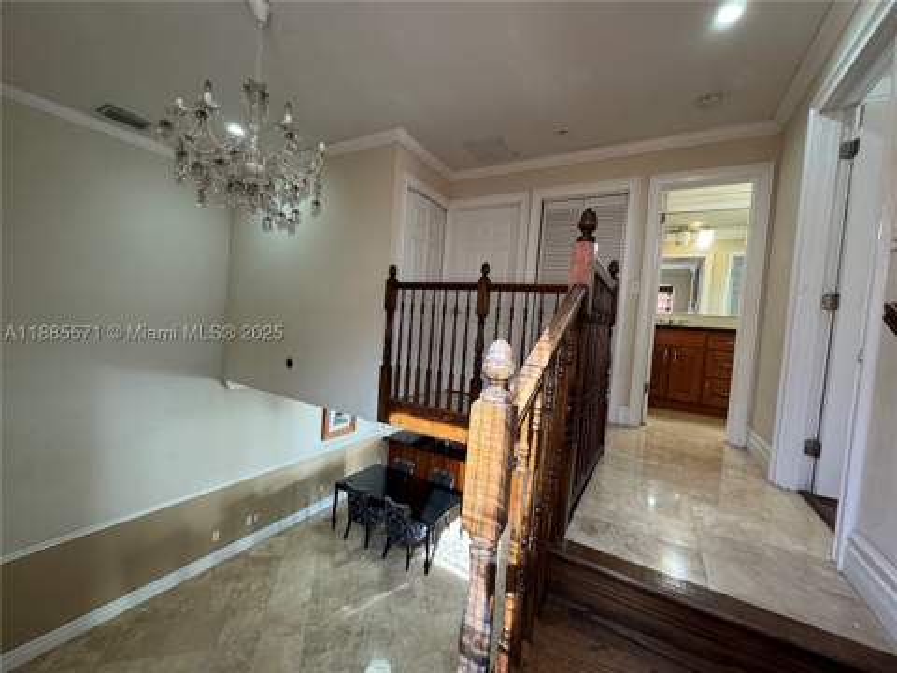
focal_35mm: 14
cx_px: 448
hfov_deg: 102.1
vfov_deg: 85.7
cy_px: 336
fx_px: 363
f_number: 2.2
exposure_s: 1/60
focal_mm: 2.22
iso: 250
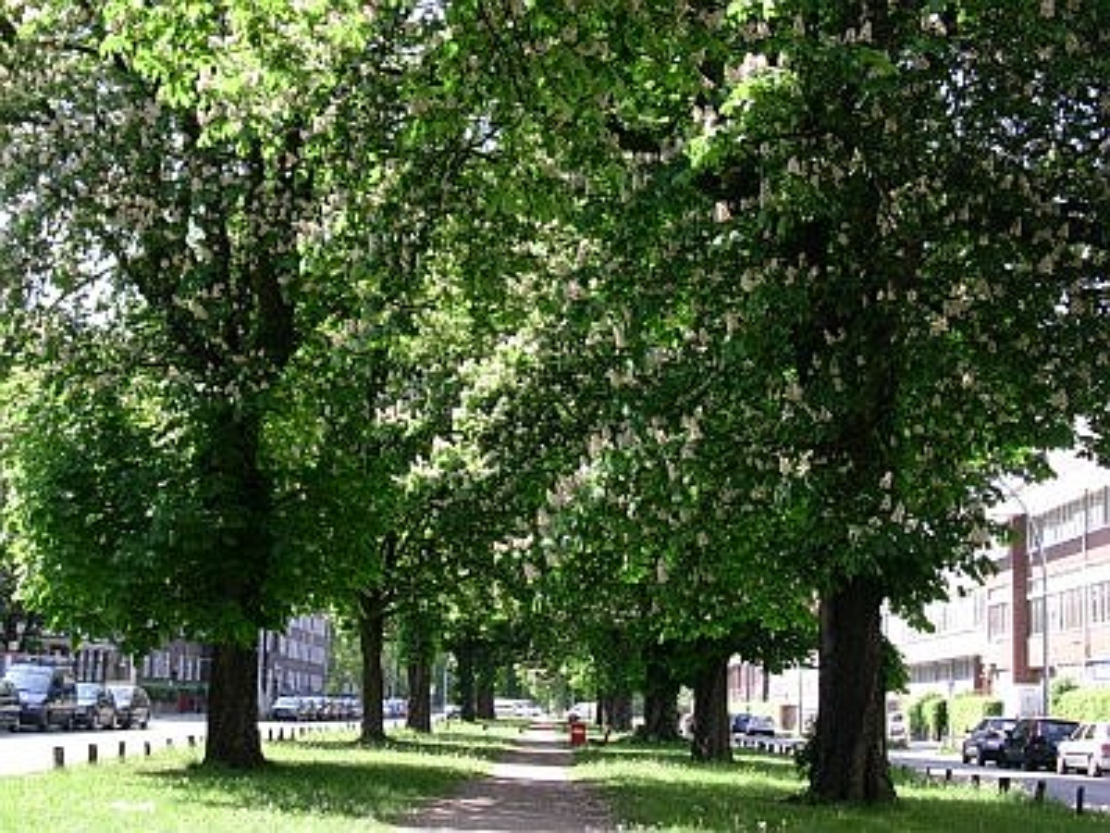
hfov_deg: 42.1
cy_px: 416
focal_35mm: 45
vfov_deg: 32.2
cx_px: 555
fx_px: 1443
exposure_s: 1/264
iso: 70
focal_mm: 6.7
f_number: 2.9
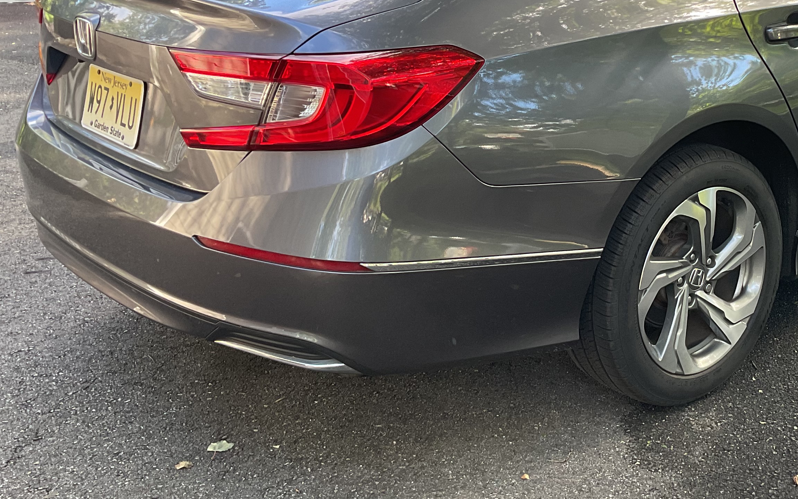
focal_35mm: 54
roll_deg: +0.2
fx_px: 1175
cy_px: 114
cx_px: 661
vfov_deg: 23.7
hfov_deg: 36.0
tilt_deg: -15.9
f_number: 1.8
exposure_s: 1/120
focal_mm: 3
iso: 64
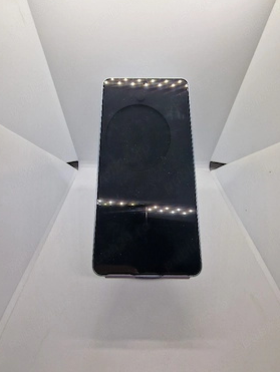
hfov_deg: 85.8
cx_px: 137
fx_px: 151
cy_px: 179
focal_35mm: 14
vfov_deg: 102.0
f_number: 2.2
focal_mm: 2.2
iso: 50
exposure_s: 1/164
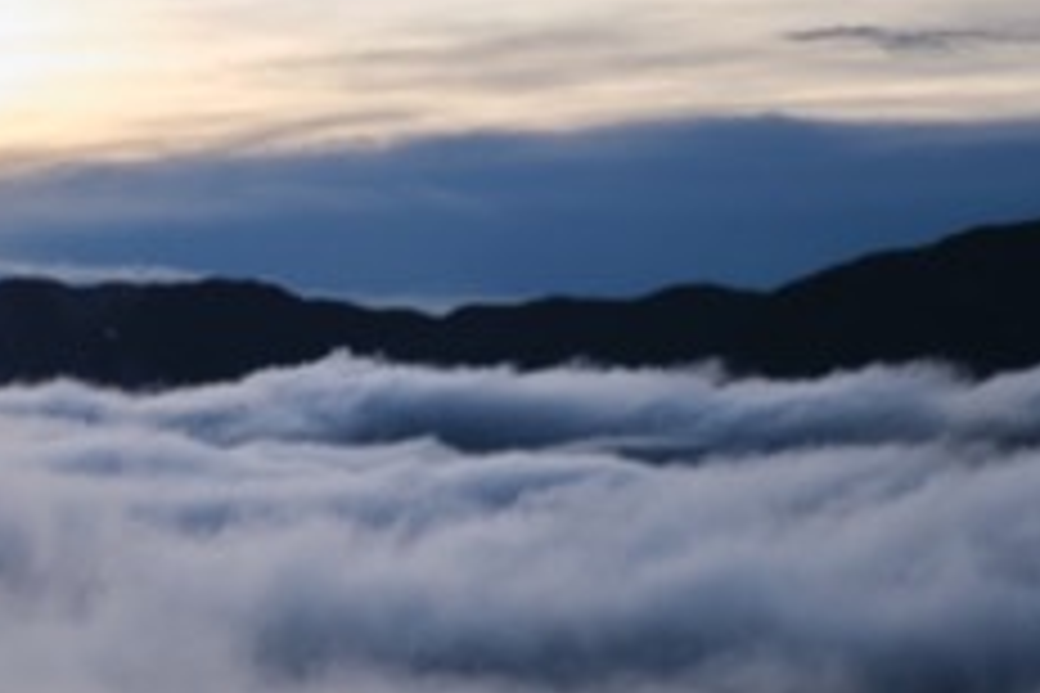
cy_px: 508
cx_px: -383
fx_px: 2398
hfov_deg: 21.6
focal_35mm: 83
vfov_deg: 16.4
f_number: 5
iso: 320
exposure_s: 1/250
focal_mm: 19.7
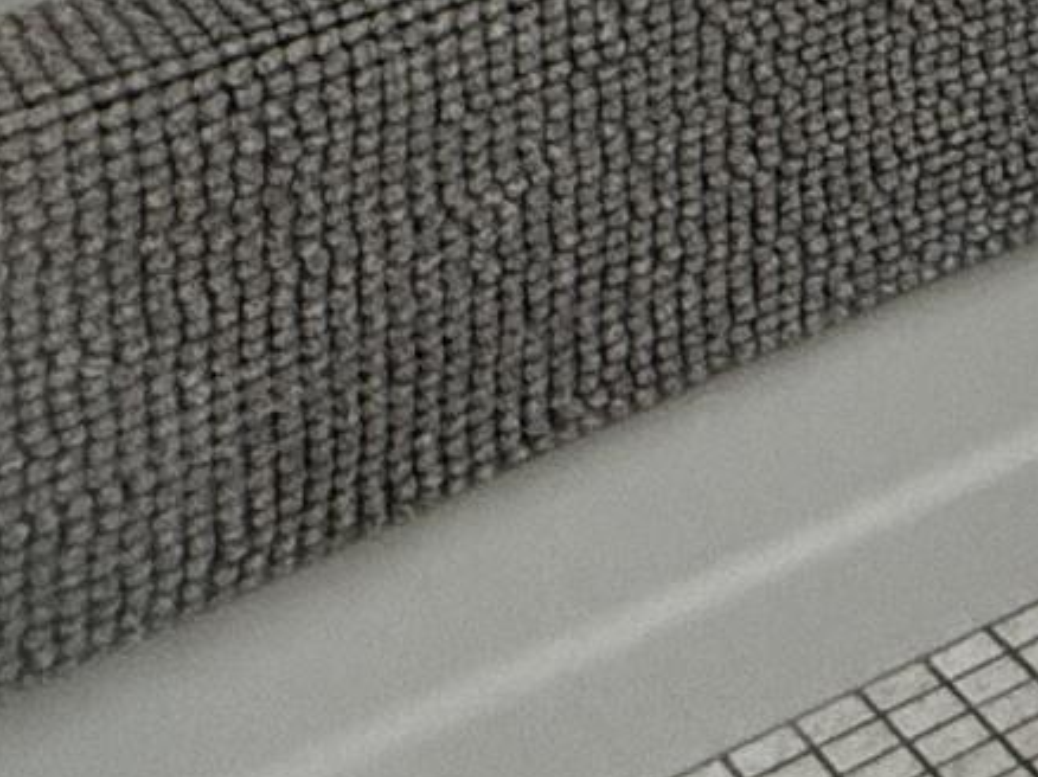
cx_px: 2668
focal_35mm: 96
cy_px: -1206
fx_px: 2877
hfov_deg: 13.3
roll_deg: -0.5
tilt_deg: -1.4
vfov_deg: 11.8
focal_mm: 2.22
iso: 320
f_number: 2.2
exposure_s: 1/120
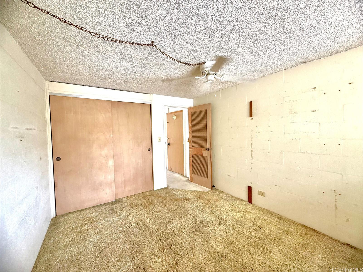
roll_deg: +1.1
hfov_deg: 102.1
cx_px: 182
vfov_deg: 85.7
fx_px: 147
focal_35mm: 14
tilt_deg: -1.2
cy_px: 136
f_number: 2.2
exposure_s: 1/99
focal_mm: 2.22
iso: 320
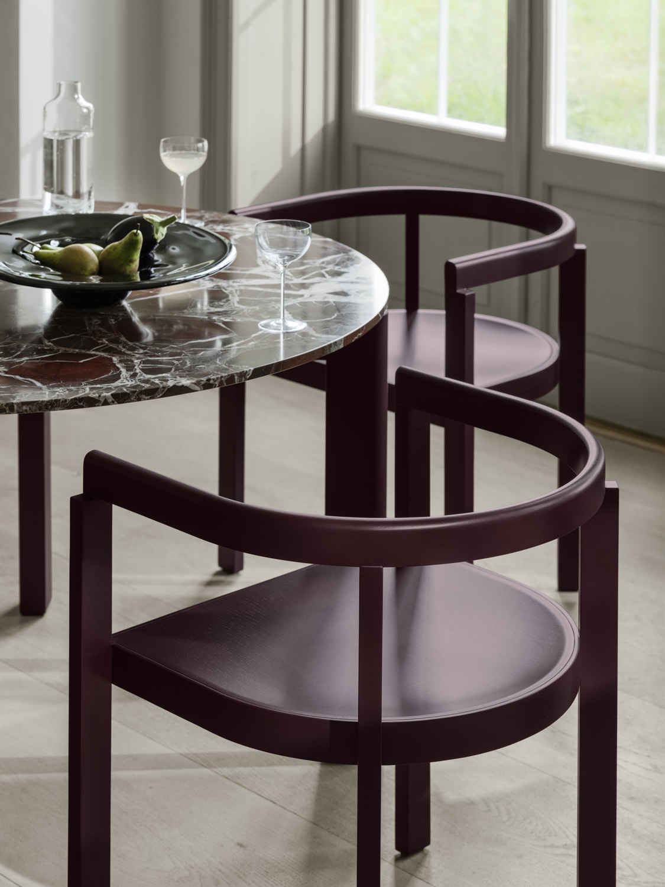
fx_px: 2228
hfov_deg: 17.0
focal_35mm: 87
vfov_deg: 22.5
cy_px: 444
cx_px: 332
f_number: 11
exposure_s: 1/4
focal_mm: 110
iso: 400
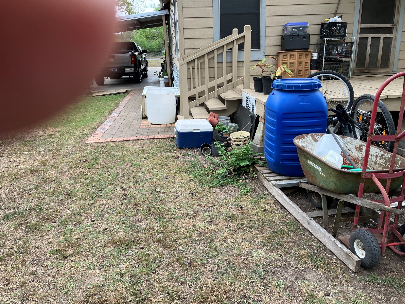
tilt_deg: -14.3
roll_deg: +2.2
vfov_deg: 49.7
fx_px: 328
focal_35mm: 28
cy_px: 152
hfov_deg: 63.4
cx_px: 202
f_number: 1.8
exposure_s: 1/121
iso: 32
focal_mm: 3.99
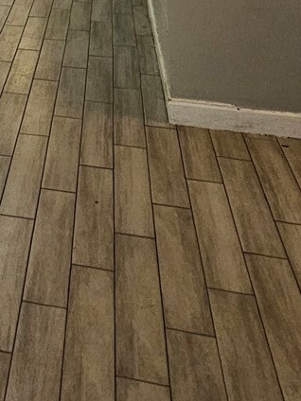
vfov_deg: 25.3
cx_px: -54
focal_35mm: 49
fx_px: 568
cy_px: -247
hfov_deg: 26.6
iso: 320
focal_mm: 2.2
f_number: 2.2
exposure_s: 1/40
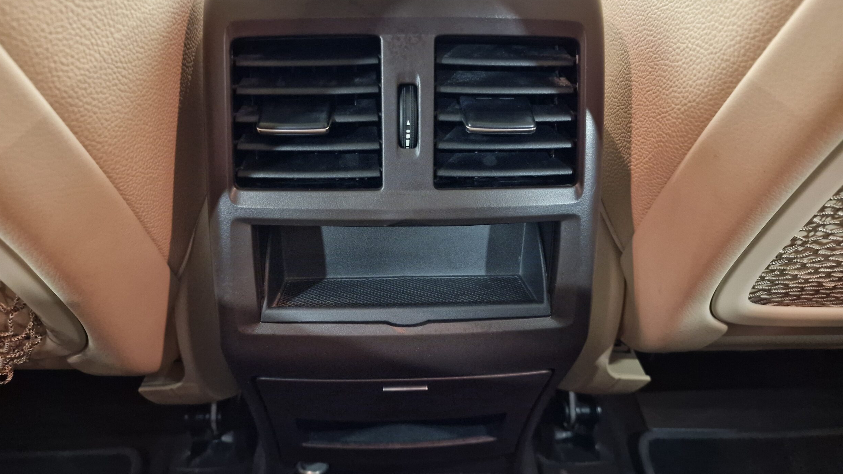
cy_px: 225
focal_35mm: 26
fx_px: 581
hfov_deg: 71.9
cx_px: 406
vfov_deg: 44.4
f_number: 1.8
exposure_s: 1/10
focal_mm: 6.4
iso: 1000
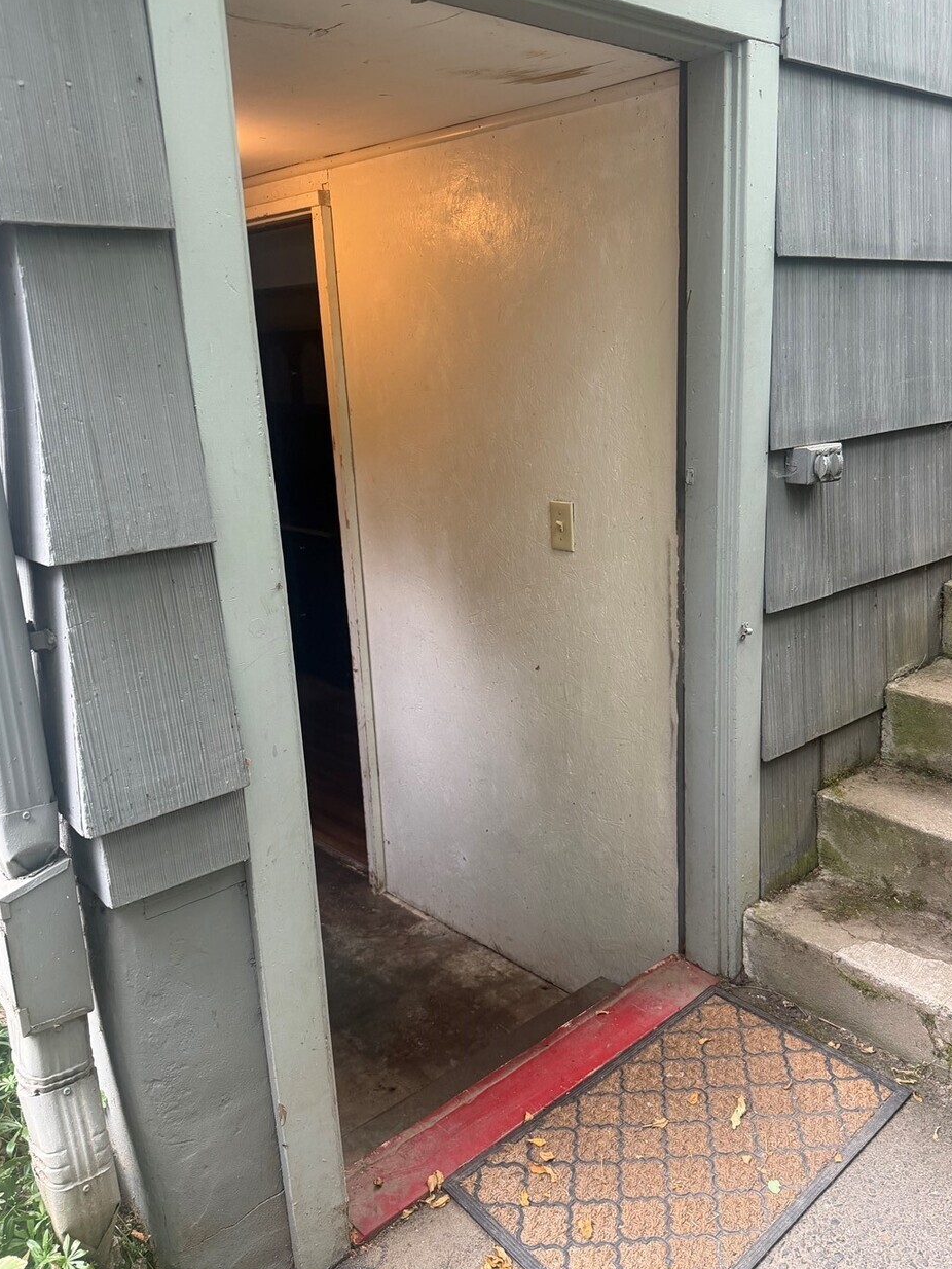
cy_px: 637
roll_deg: +3.4
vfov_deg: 63.4
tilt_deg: -12.9
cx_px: 534
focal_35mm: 28
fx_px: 1026
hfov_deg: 49.6
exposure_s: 1/121
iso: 160
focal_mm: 6.76
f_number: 1.78
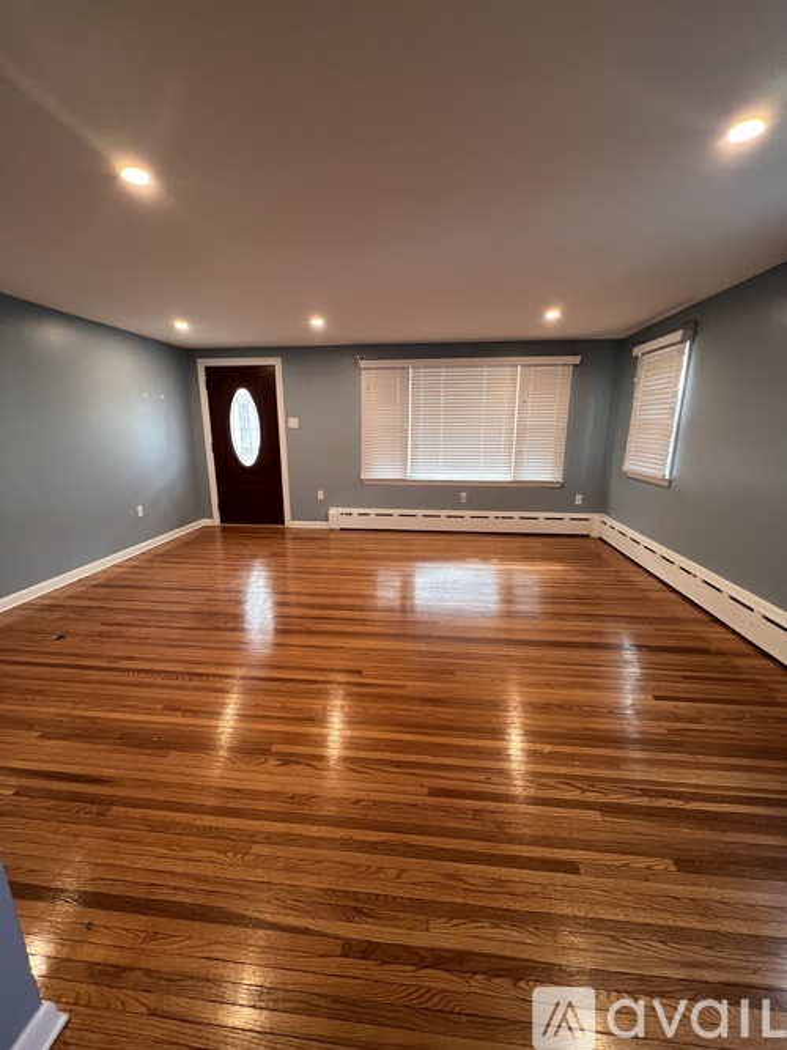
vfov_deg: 106.2
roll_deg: +0.1
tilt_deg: -12.8
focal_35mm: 13
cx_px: 394
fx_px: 394
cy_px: 525
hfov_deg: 89.9
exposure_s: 1/60
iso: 200
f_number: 1.8
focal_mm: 1.57
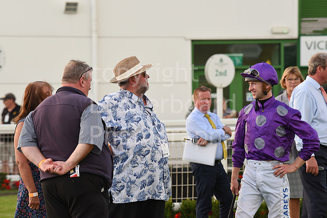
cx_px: 164
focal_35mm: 200
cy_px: 109
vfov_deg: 6.9
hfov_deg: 10.3
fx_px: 1817
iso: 1000
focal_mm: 200
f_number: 6.3
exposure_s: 1/500
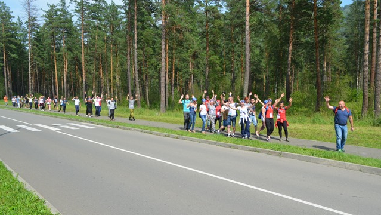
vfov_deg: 40.1
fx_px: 293
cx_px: 192
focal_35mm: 29
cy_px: 125
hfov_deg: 66.0
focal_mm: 18
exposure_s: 1/250
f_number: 8
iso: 110
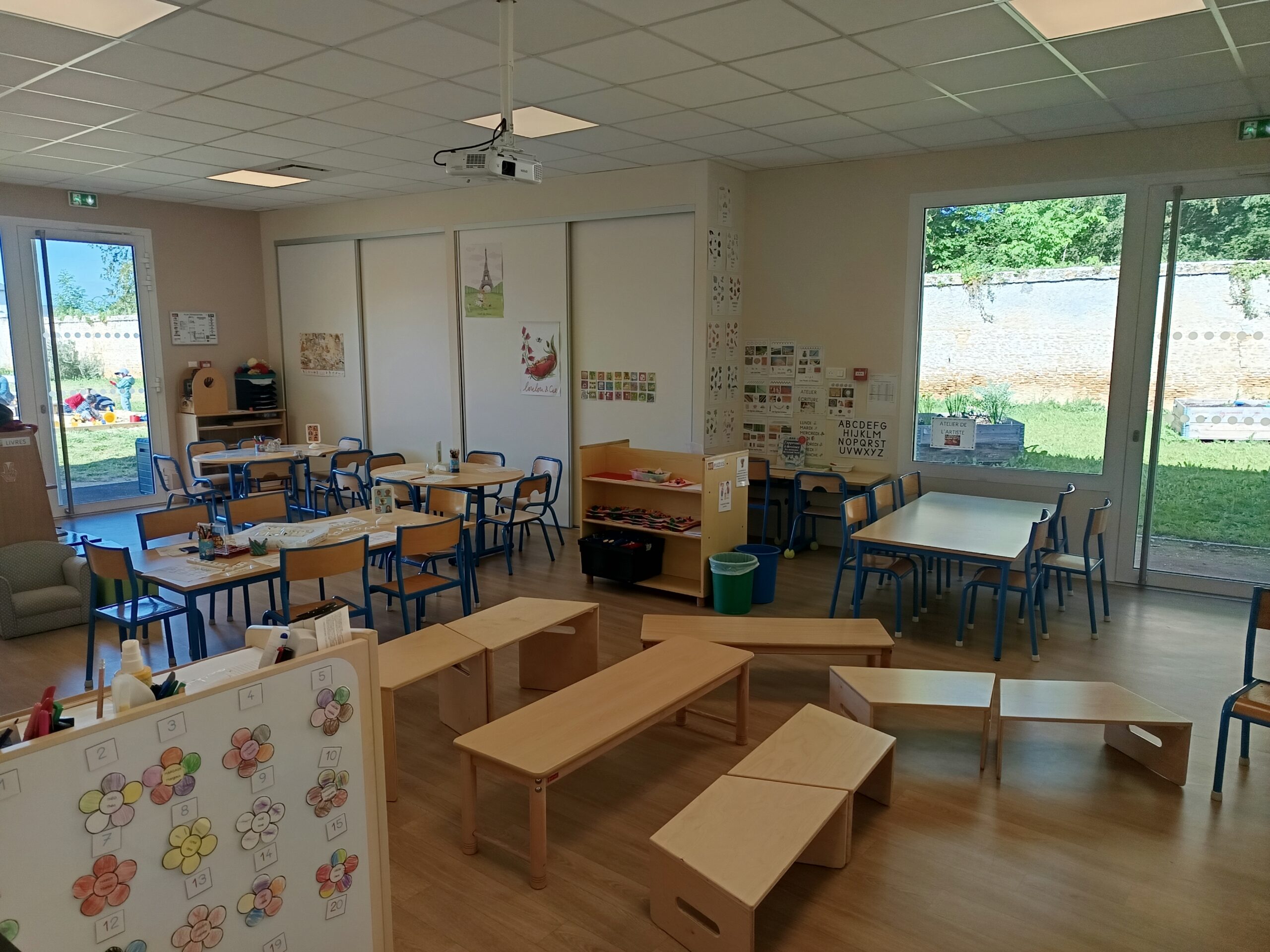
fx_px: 881
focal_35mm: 24
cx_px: 635
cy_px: 476
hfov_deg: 71.6
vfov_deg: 56.8
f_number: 1.7
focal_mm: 5.31
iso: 153
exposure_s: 1/50
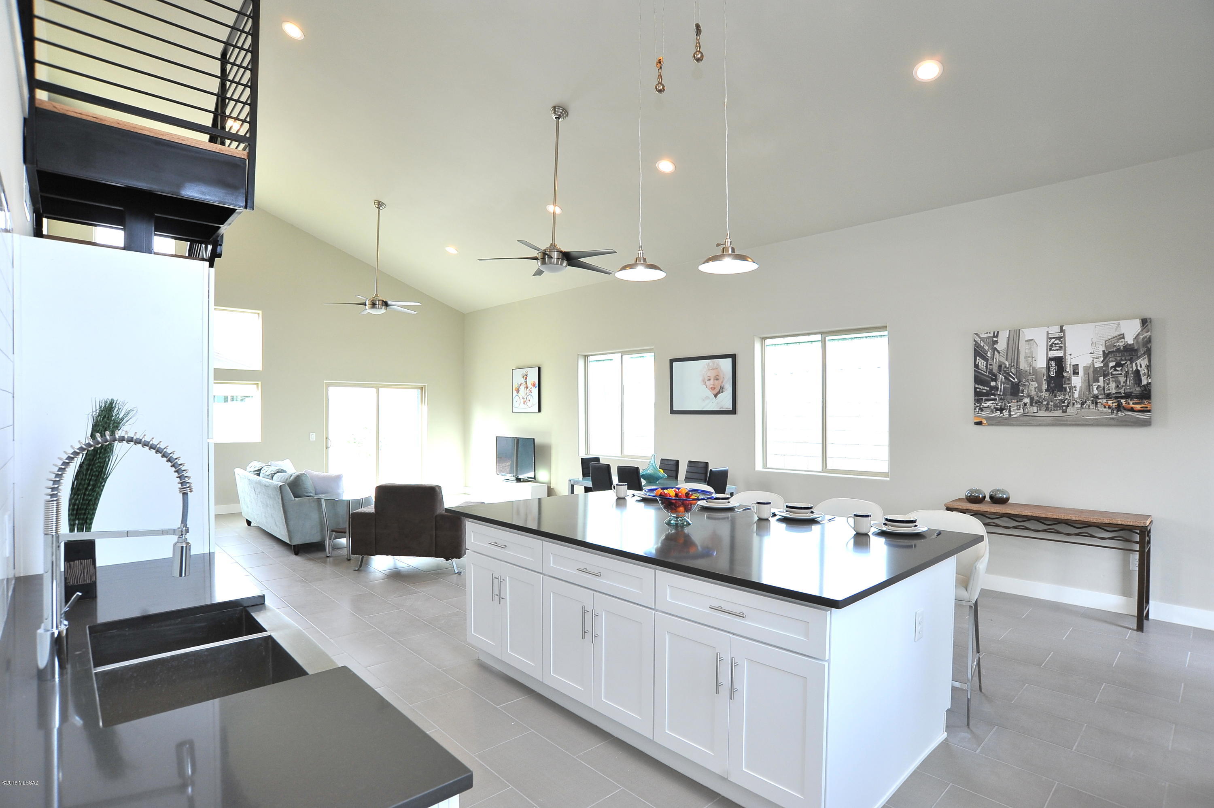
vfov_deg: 67.3
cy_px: 404
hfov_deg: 90.0
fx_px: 607
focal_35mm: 18
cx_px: 607
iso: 640
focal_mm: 18
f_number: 7.1
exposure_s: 1/40
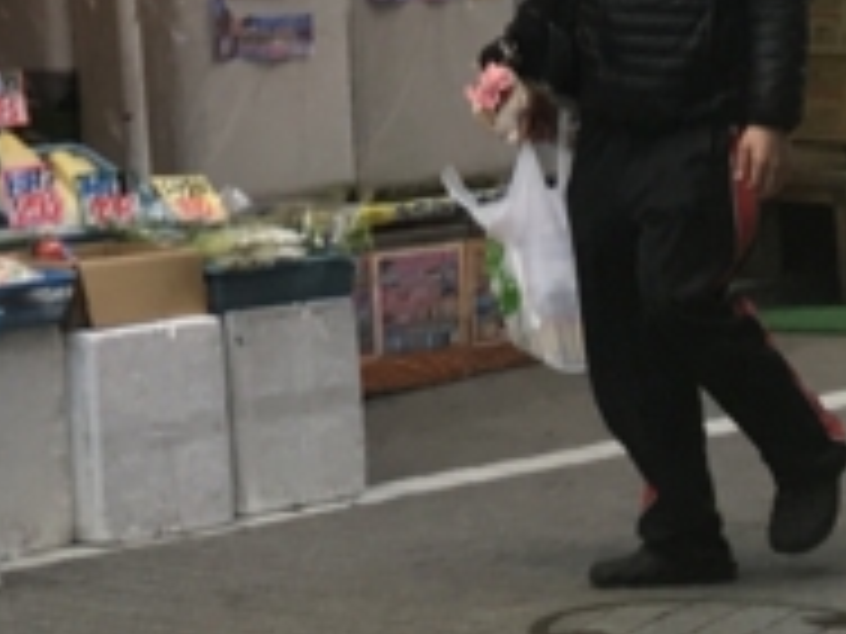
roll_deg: +1.4
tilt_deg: +10.0
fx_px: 3861
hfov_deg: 11.7
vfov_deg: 8.8
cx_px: -603
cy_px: -701
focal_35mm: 158
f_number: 2.2
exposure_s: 1/120
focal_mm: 4.15
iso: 25
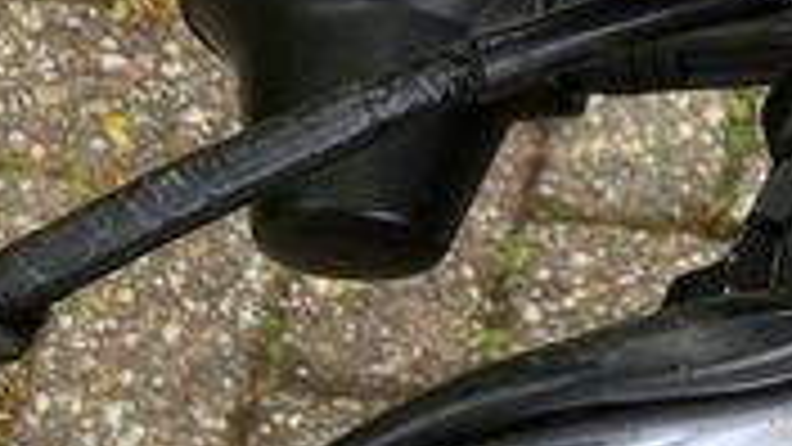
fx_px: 2331
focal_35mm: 111
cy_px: -176
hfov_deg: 16.3
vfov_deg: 10.6
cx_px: 1418
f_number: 1.8
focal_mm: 3.99
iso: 25
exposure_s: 1/121
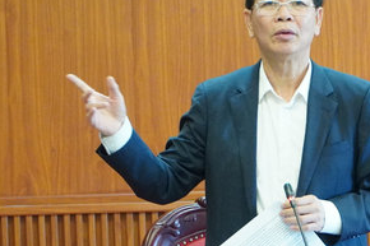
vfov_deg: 5.3
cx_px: 279
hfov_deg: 7.9
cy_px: 152
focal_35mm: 260
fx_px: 2670
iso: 4000
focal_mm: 93
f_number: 4
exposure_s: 1/160
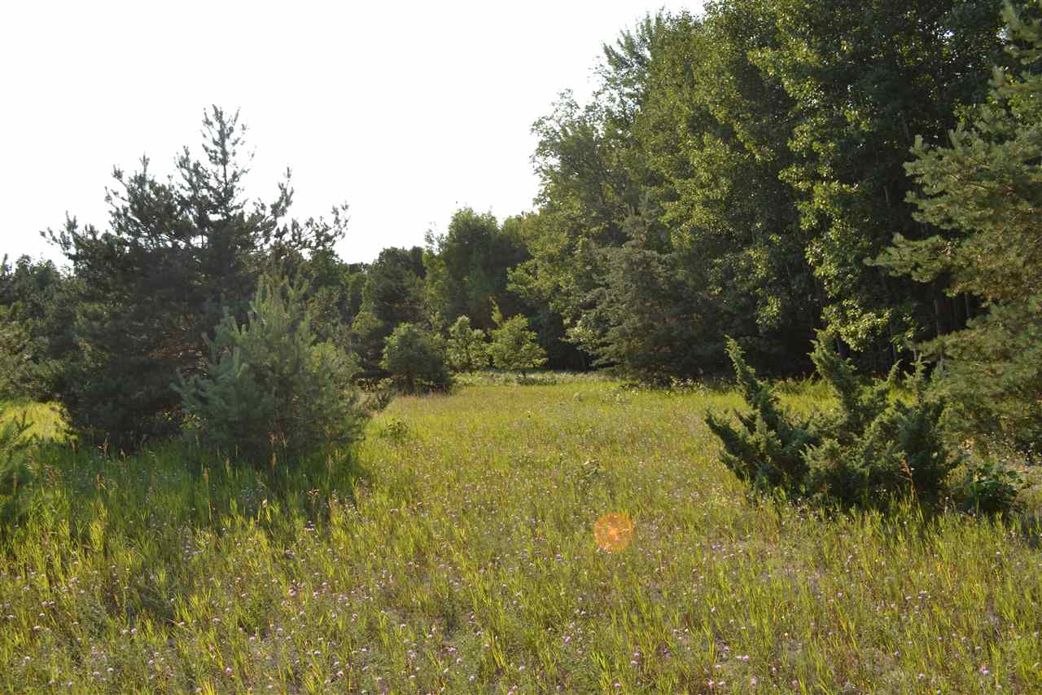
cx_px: 521
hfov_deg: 67.4
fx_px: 781
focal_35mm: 27
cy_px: 348
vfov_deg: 47.9
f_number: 7.1
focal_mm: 18
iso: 100
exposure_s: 1/200
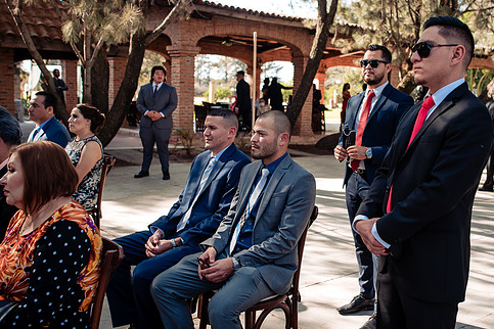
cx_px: 296
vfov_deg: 31.9
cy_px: 147
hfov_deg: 46.2
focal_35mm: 42
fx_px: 576
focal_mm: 35
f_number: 4
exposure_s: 1/160
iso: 100
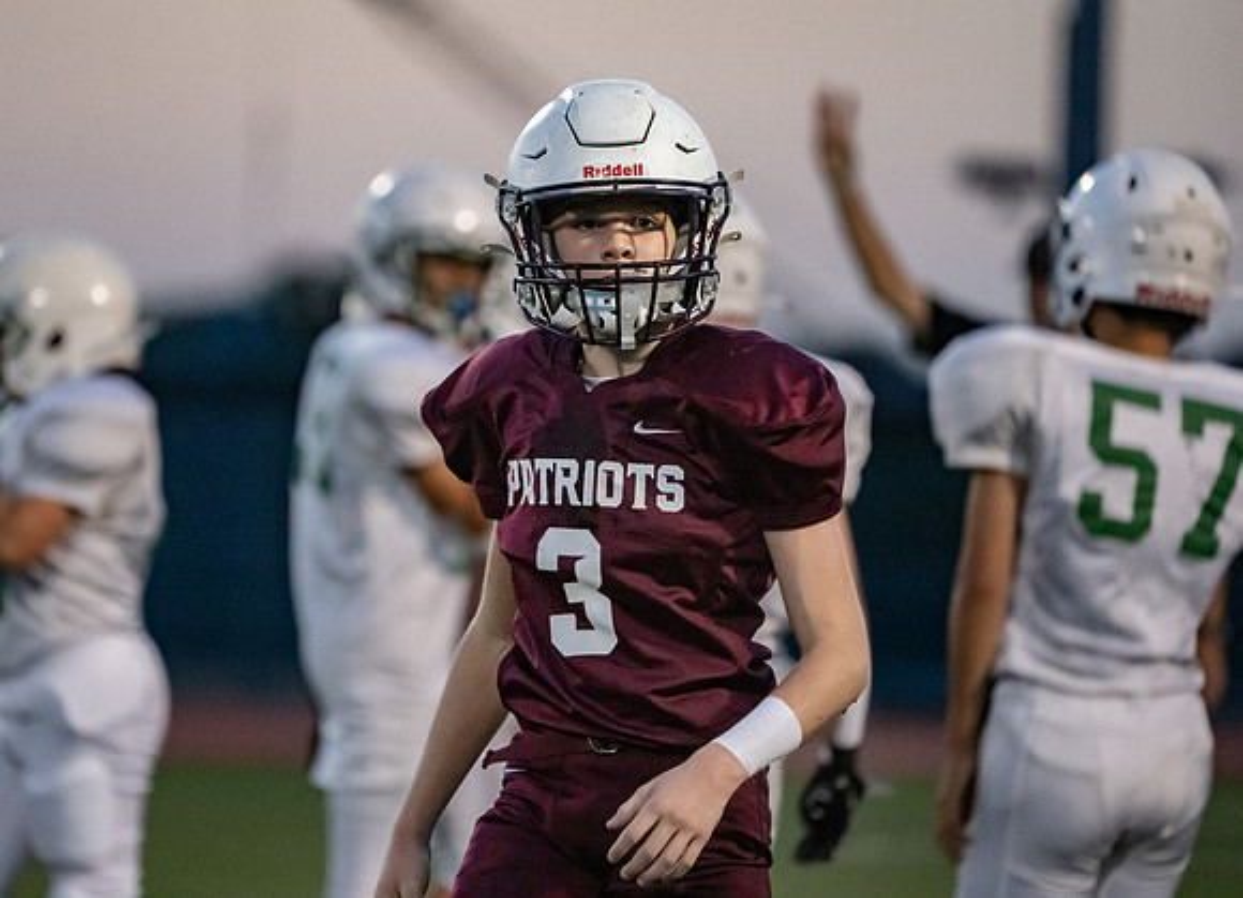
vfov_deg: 3.4
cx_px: 527
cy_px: 420
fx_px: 14966
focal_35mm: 422
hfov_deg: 4.8
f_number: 5.6
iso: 12800
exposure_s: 1/1000
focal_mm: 376
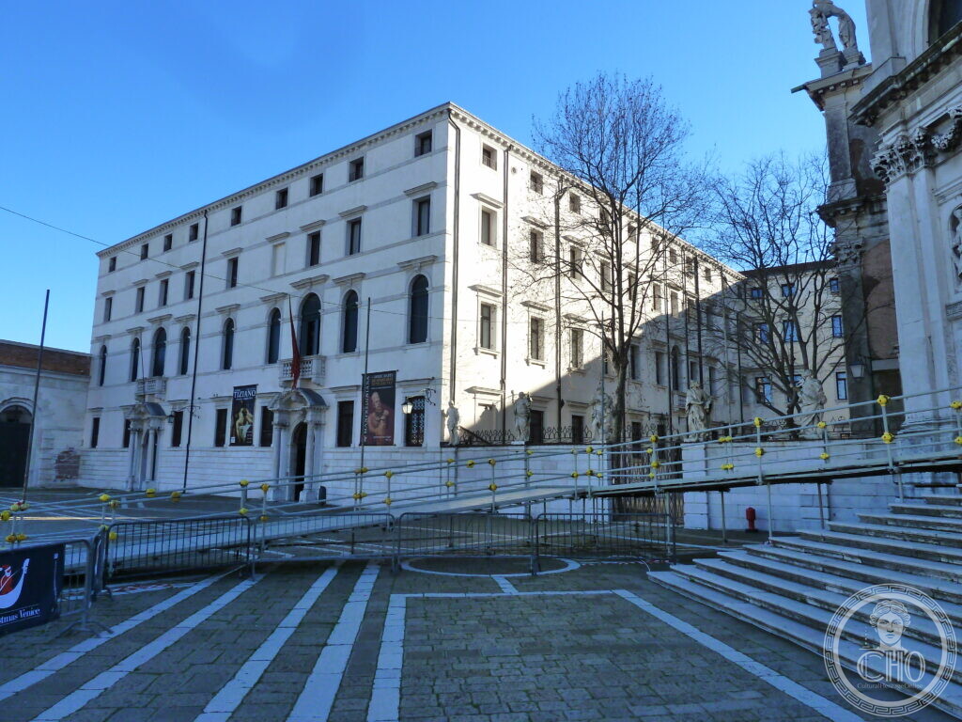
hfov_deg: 69.4
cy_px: 361
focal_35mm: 25
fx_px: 695
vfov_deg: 54.9
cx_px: 481
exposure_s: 1/320
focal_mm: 4.1
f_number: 4
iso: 200
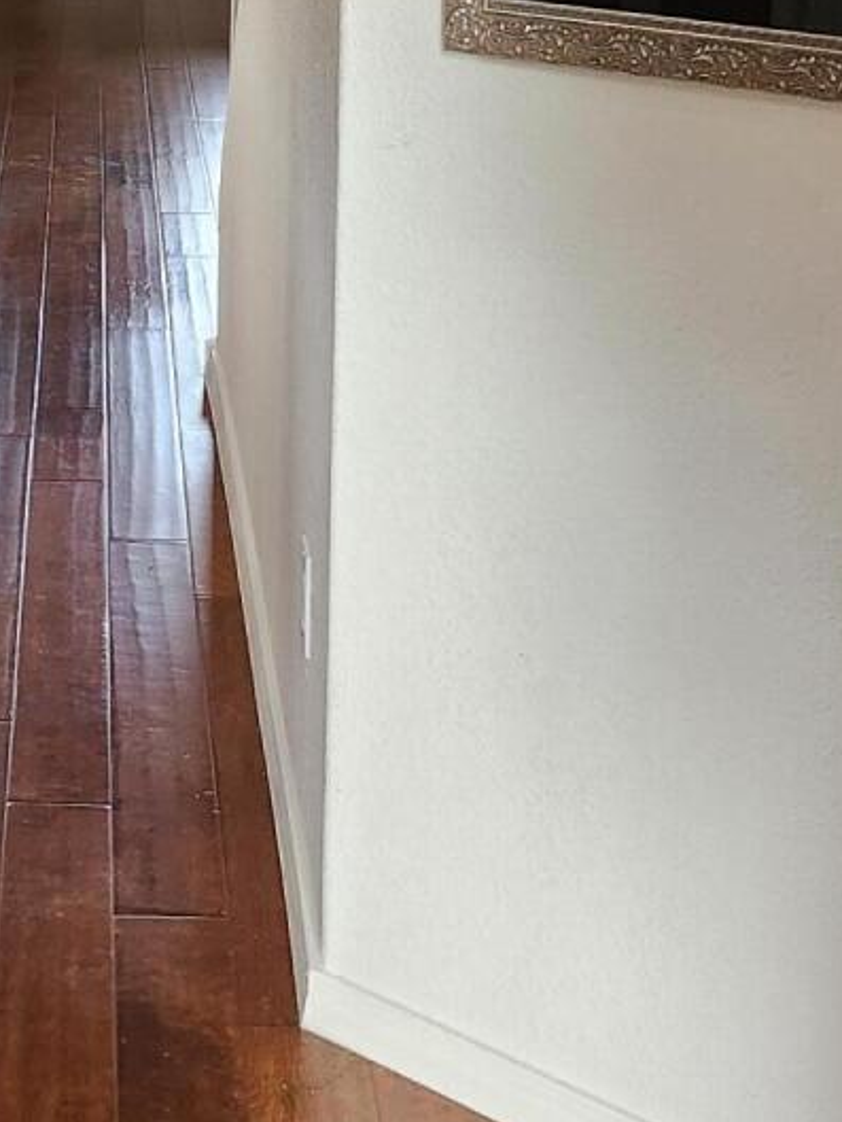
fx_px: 2820
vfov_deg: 22.2
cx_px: -89
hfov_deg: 16.5
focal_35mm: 87
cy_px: 229
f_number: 1.8
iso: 320
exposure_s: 1/120
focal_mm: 5.54
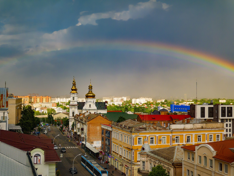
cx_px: 117
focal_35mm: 50
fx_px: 338
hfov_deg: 38.2
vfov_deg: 29.1
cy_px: 88
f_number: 5.6
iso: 160
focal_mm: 25
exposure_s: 1/125
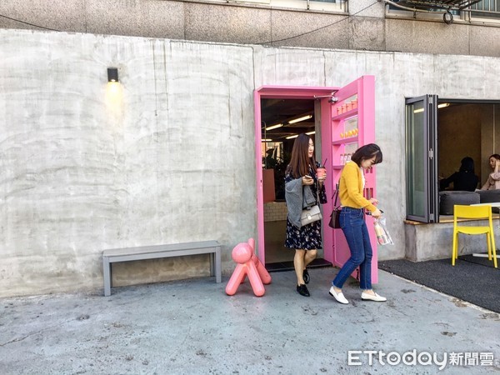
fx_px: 419
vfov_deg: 48.2
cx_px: 250
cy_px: 188
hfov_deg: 61.7
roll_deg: +1.0
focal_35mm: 29
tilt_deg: -3.5
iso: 25
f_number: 2.2
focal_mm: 4.15
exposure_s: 1/123
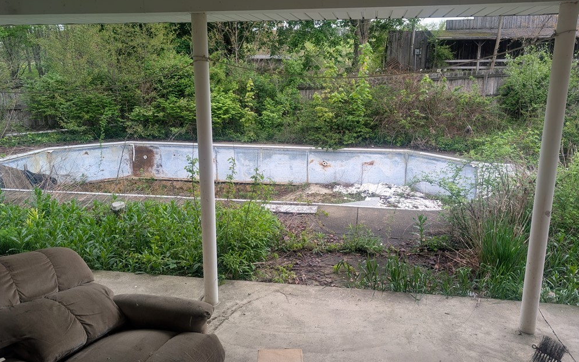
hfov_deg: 70.4
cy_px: 167
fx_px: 410
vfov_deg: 47.6
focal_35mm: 26
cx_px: 292
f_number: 1.68
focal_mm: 6.9
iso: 22
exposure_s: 1/113
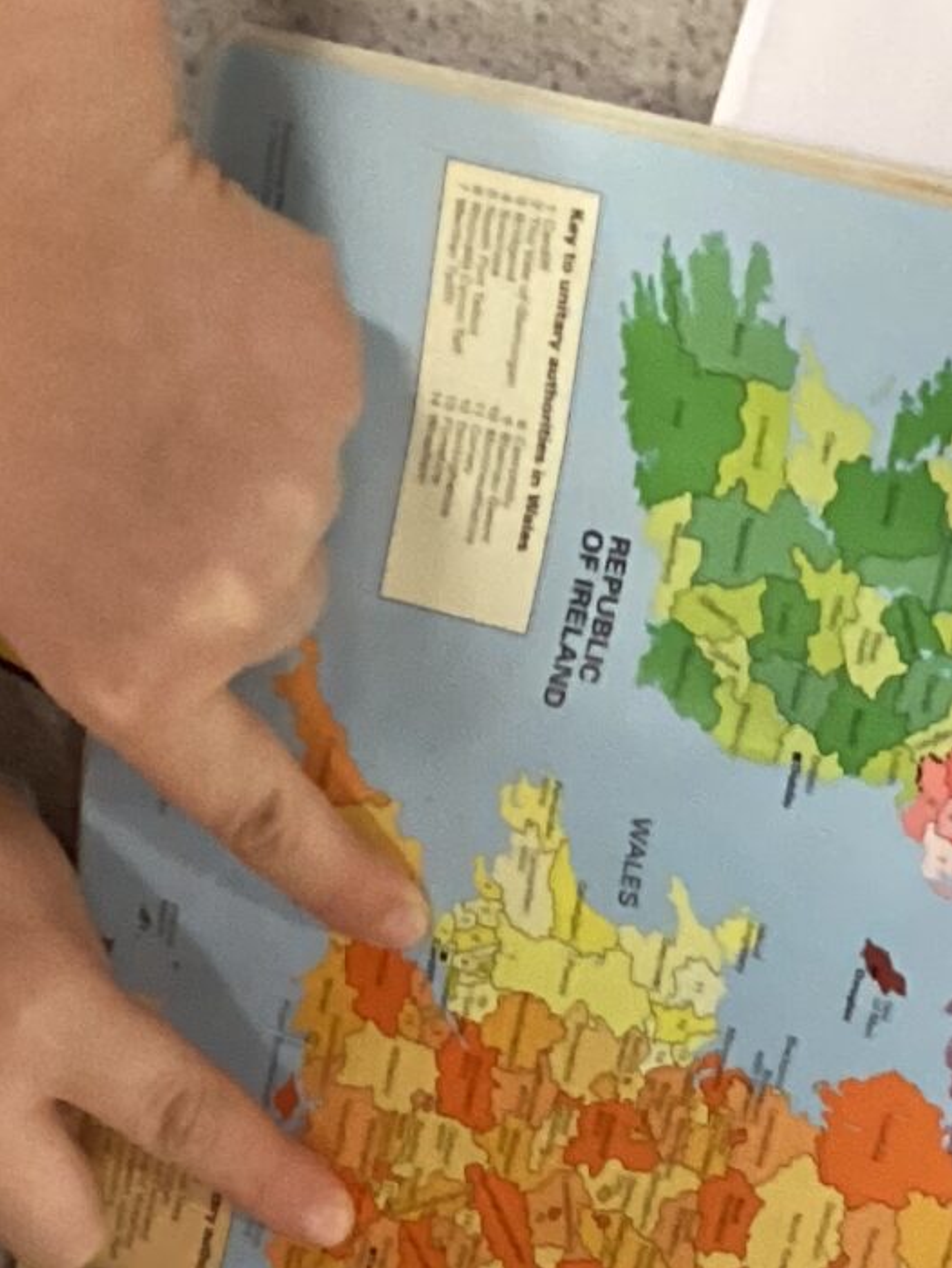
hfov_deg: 13.1
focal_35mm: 113
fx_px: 4141
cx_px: 432
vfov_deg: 15.6
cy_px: 2050
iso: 320
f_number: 2.4
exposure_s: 1/60
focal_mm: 3.3
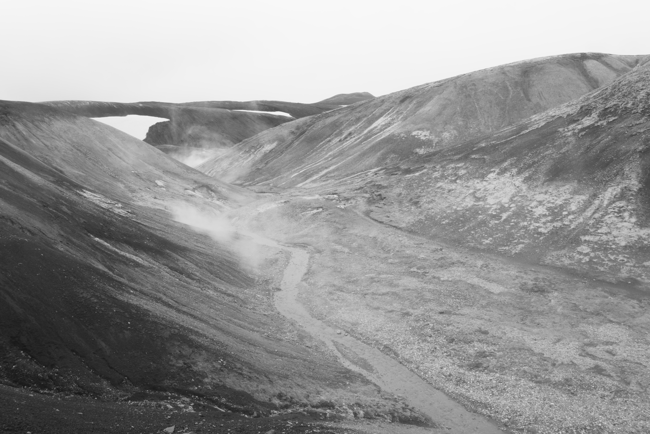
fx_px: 434
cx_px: 325
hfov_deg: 73.7
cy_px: 217
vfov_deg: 53.2
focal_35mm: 24
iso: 125
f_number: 5.6
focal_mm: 8.8
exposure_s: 1/160
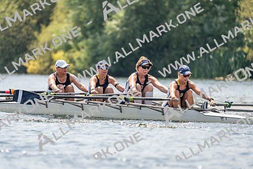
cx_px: 126
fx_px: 3205
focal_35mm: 456
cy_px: 84
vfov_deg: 3.0
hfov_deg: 4.5
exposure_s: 1/1600
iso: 320
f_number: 6.3
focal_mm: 456
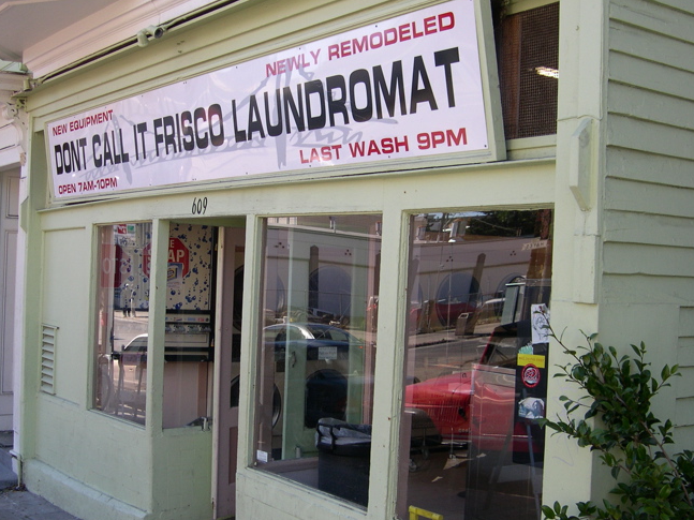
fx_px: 942
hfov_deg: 40.3
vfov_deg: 30.9
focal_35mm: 47
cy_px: 247
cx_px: 294
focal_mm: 8
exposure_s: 1/342
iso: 100
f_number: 2.8
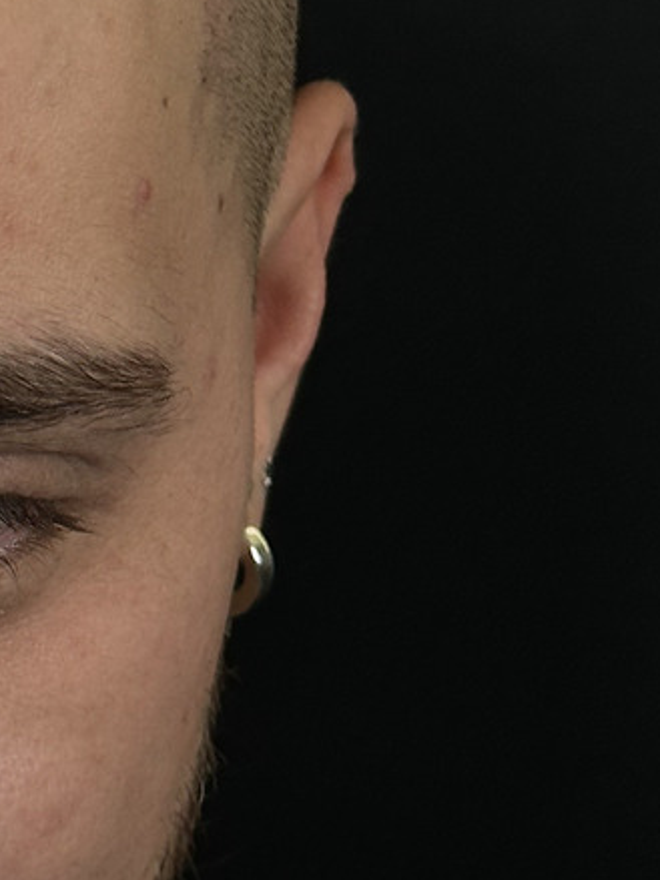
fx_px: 4451
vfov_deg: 11.3
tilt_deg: -18.3
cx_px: -433
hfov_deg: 8.2
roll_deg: -0.9
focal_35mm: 175
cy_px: 355
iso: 80
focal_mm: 6.86
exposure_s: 1/121
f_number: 1.78
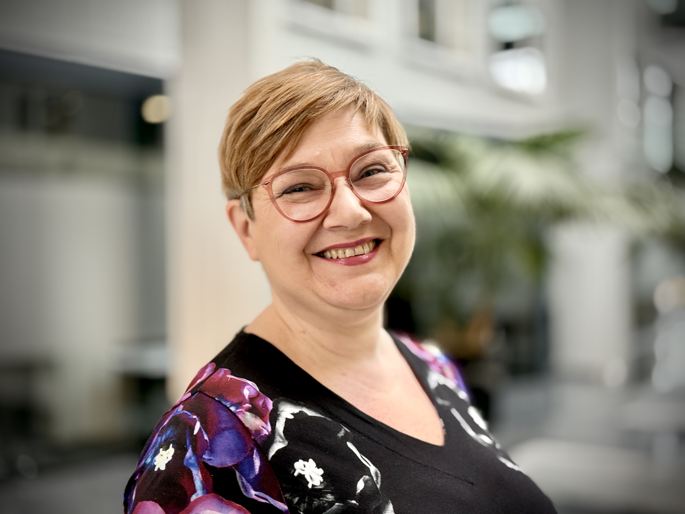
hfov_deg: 39.7
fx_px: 950
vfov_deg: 30.3
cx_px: 342
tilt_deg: +0.0
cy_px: 257
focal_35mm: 48
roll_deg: +0.1
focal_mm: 6.76
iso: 125
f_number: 1.78
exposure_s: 1/59
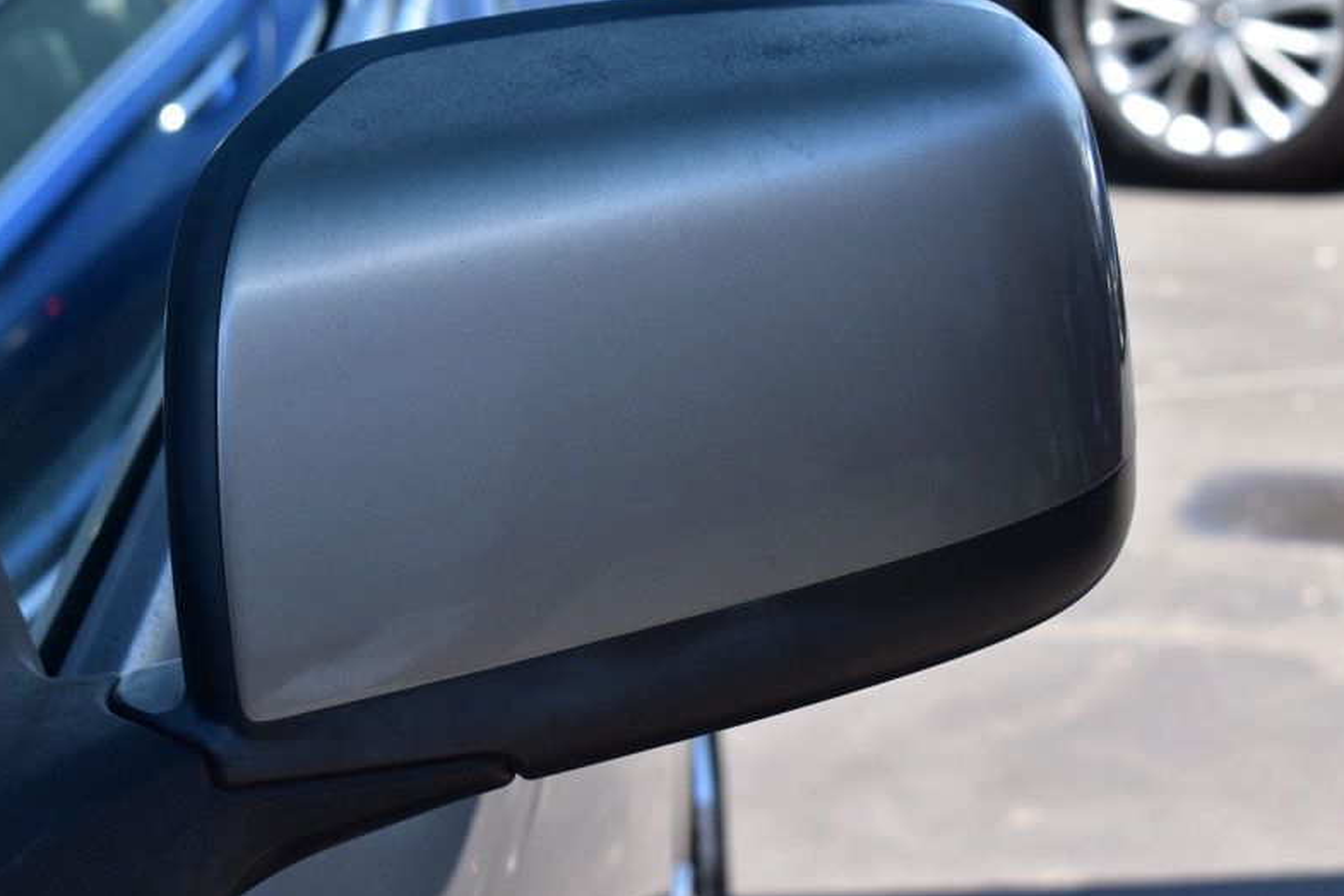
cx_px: 652
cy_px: 406
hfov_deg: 19.0
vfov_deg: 12.7
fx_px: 4018
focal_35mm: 108
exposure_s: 1/125
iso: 400
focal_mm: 55
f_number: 9
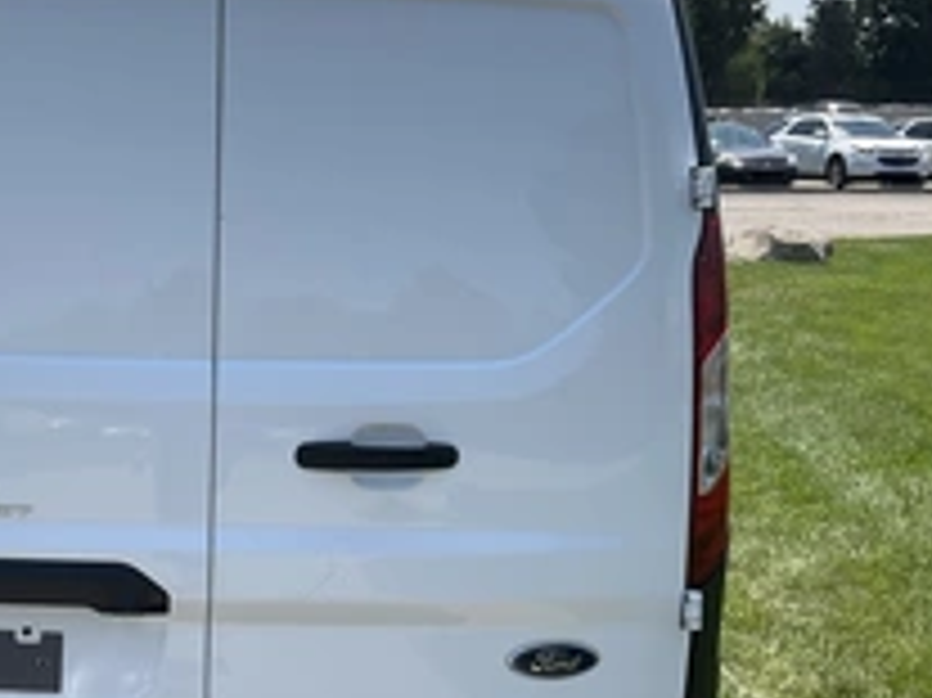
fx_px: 1507
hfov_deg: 33.3
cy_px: 432
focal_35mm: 56
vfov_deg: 26.0
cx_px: 171
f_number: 1.8
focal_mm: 3
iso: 25
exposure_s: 1/1912
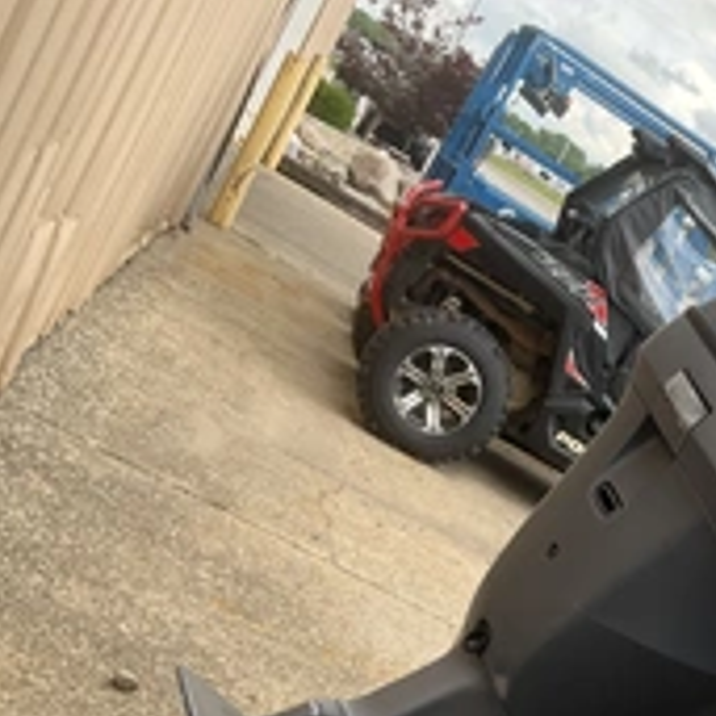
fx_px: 1404
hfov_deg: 27.7
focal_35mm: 60
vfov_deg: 27.7
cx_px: 624
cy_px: 624
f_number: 1.8
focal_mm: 3
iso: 25
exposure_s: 1/509
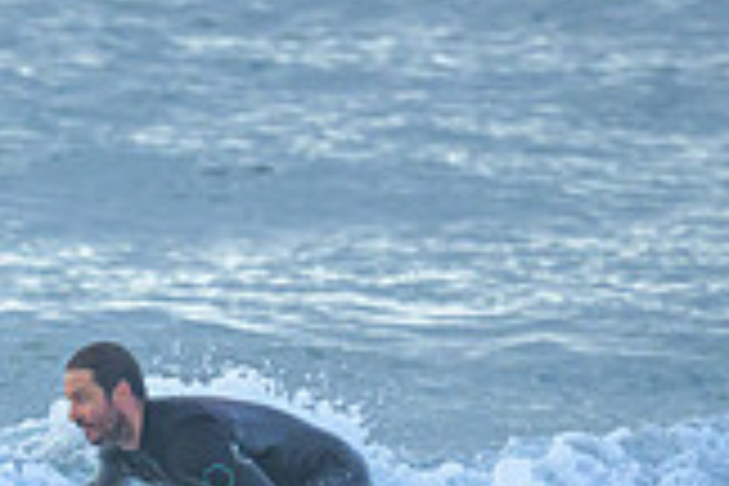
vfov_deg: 0.5
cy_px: 601
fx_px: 57991
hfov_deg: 0.7
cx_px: -76
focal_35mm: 2864
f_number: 6.3
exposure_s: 1/2500
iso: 1800
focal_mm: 800
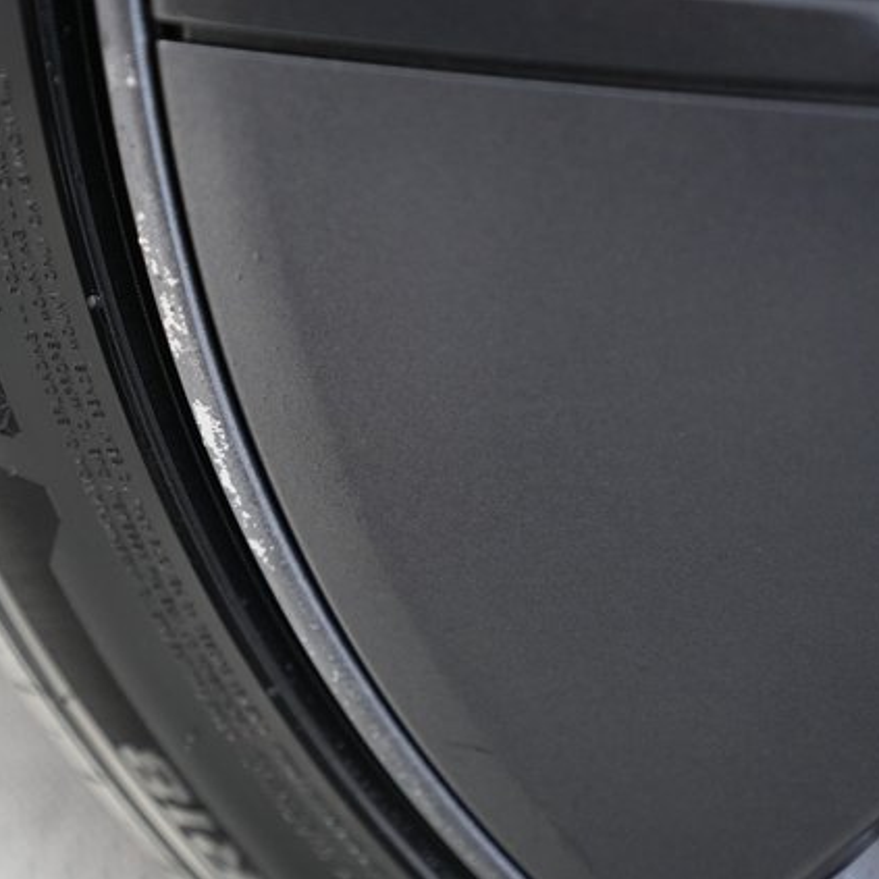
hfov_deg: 44.6
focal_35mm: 36
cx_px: 227
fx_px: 1034
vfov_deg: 46.0
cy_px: 441
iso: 4000
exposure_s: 1/60
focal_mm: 28
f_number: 2.8
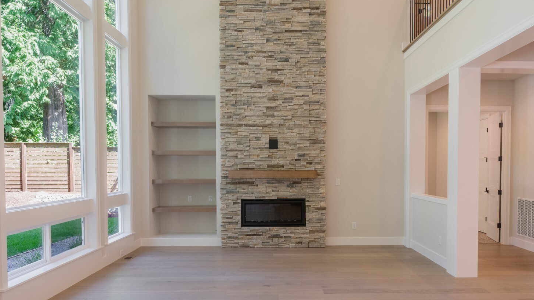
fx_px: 396
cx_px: 292
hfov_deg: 67.8
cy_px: 182
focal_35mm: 28
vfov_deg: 41.3
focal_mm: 24
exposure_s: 1/250
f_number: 7.1
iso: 500
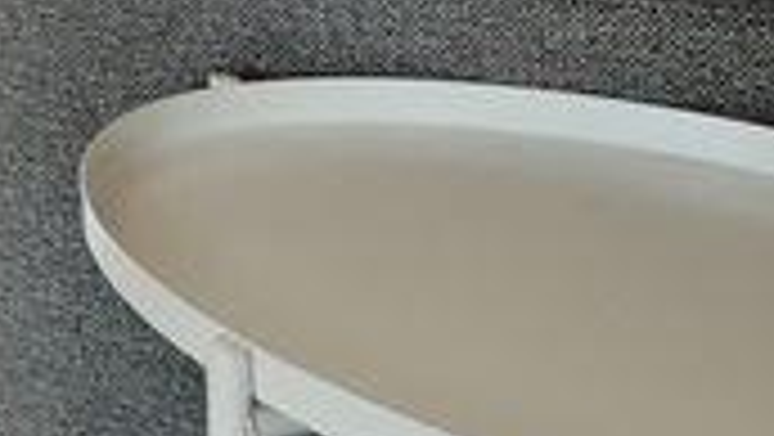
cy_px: -679
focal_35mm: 91
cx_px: -1134
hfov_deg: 14.3
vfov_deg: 10.9
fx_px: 1869
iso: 100
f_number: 1.8
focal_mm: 2.03
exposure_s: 1/120
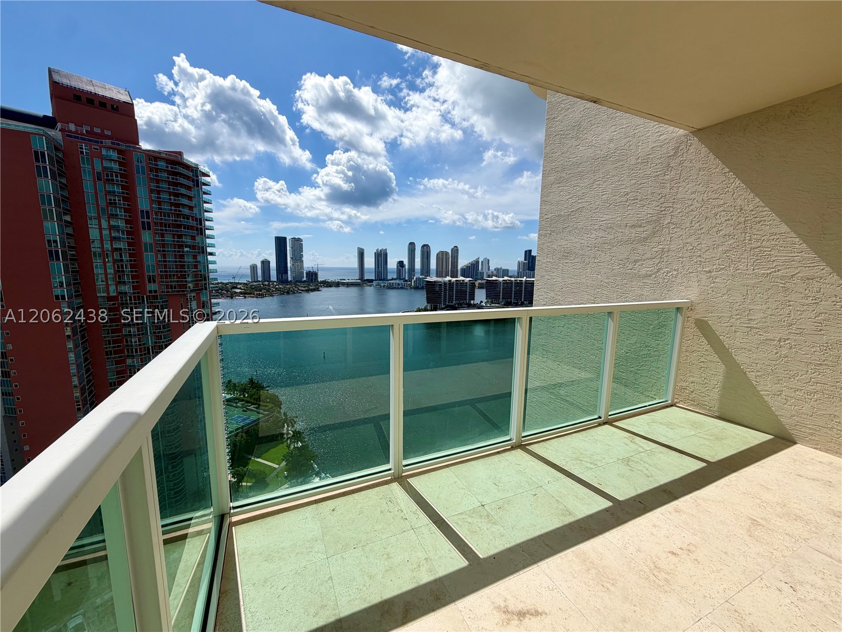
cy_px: 316
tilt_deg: -8.8
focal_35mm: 14
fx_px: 341
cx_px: 421
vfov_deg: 85.7
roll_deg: -0.2
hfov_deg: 102.1
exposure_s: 1/2024
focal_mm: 2.22
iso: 20
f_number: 2.2
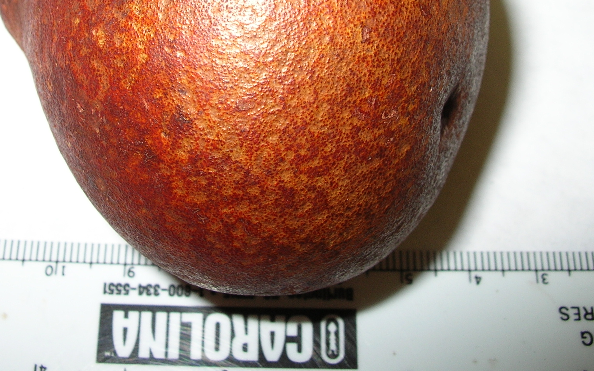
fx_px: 923
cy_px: 59
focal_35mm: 57
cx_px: 264
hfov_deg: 35.6
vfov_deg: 22.4
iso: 50
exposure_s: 1/60.1
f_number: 3.7
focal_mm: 6
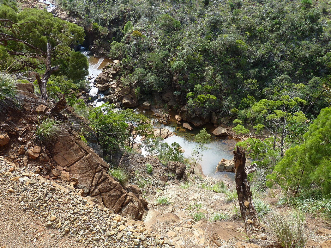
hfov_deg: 69.4
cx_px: 166
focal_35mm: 25
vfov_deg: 54.9
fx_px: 239
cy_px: 124
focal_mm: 4.1
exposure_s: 1/125
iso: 80
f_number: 4
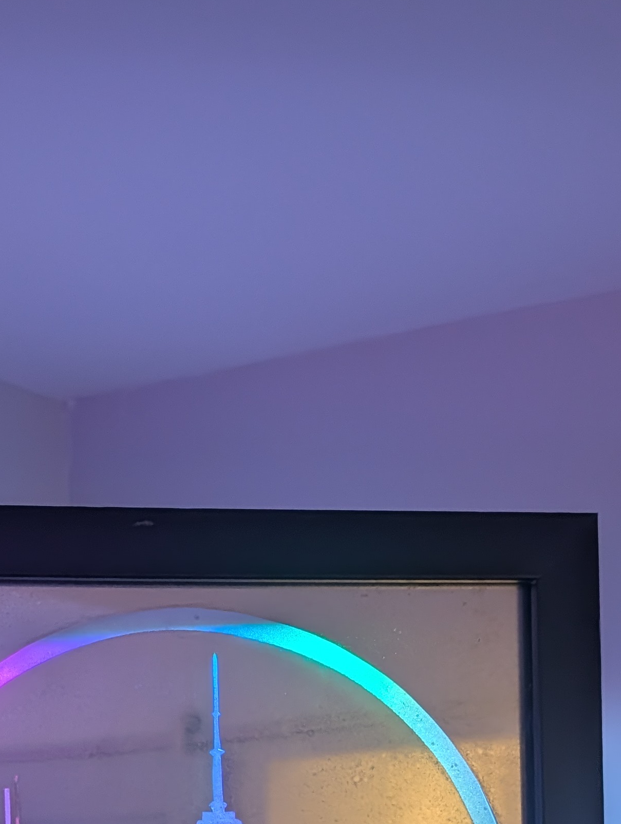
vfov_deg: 28.8
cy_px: 892
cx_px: 243
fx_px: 1455
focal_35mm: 61
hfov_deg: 24.0
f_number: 1.68
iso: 462
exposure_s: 1/120
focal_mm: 6.9
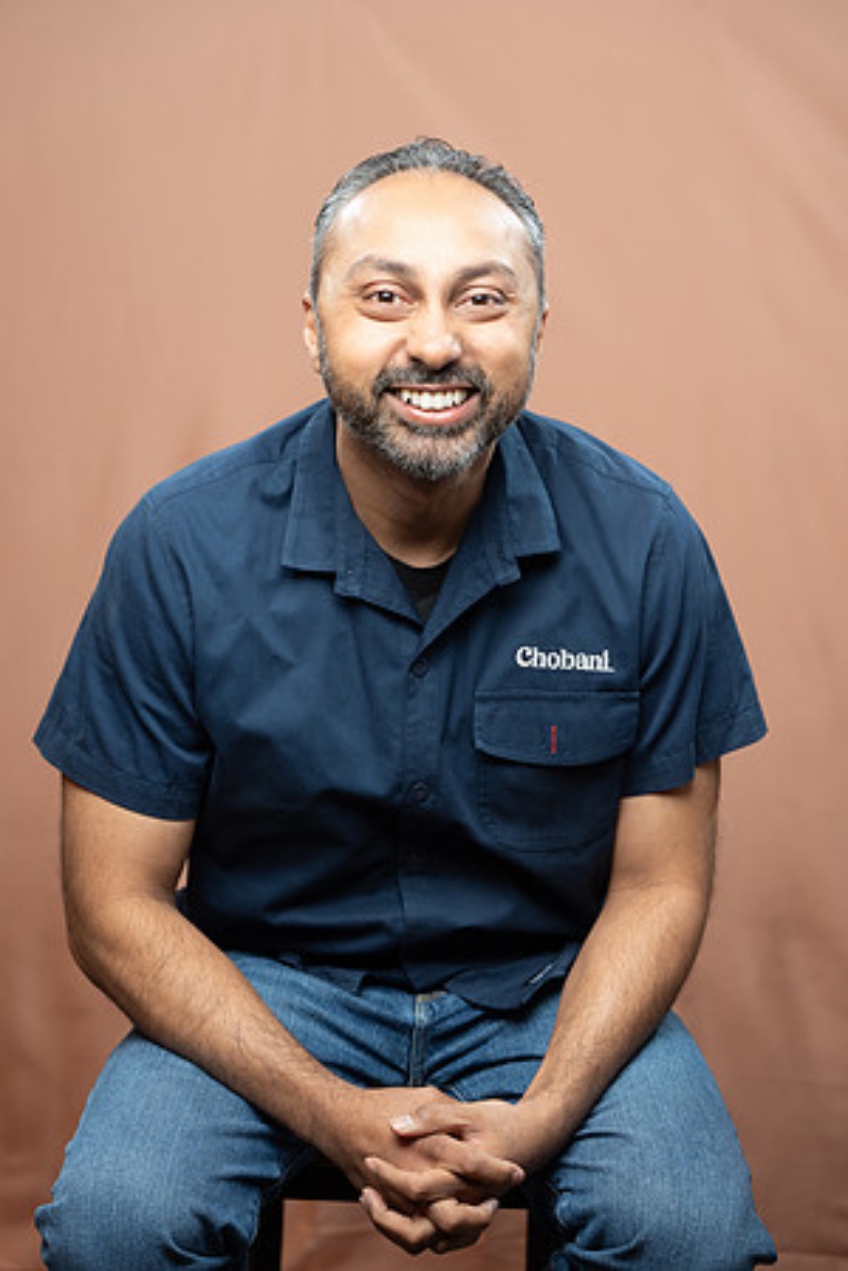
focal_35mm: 73
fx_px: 2579
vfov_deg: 27.7
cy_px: 636
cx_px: 424
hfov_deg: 18.7
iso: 320
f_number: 4
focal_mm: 73
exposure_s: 1/160
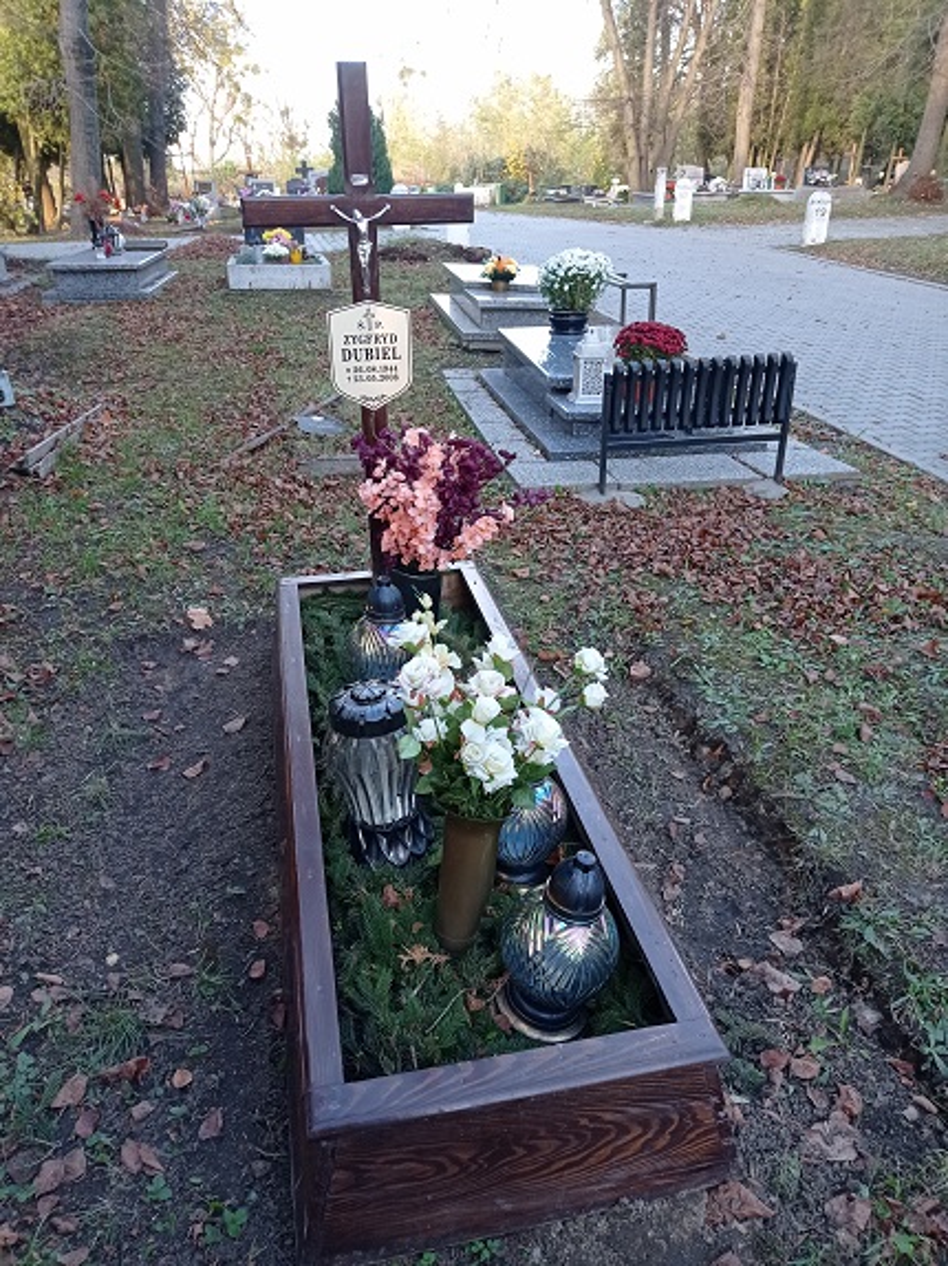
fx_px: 1023
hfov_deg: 49.7
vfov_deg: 63.5
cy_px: 633
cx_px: 474
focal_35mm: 28
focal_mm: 4.74
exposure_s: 1/107
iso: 102
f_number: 1.79
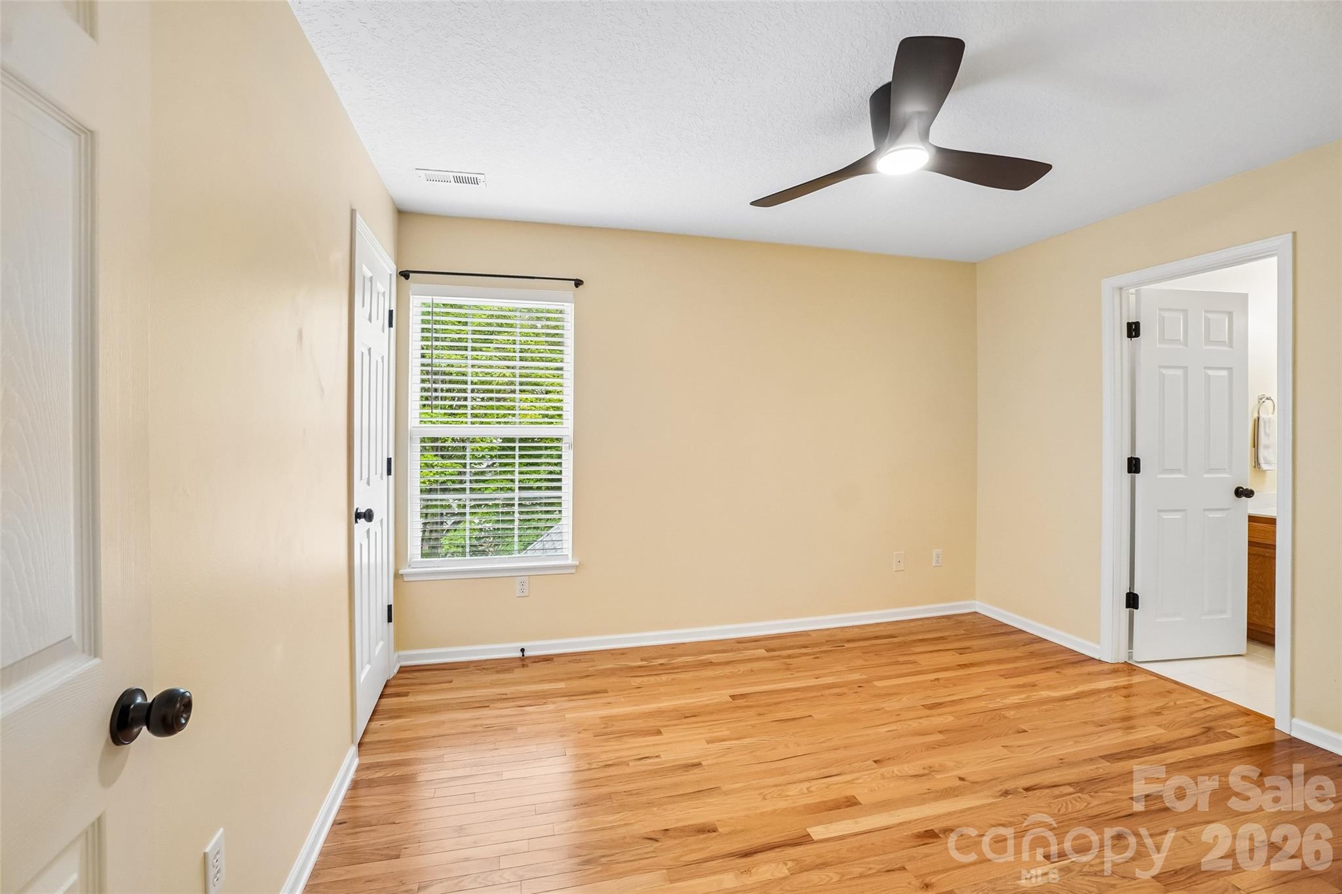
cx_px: 671
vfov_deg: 77.3
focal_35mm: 15
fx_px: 559
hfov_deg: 100.4
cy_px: 447
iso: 320
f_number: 8
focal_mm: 10
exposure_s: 1/30
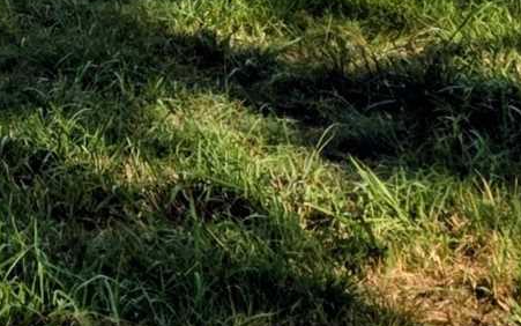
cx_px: -379
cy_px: -380
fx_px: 2357
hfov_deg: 11.8
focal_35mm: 166
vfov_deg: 7.5
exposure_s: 1/5778
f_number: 1.7
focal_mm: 6.3
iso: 80
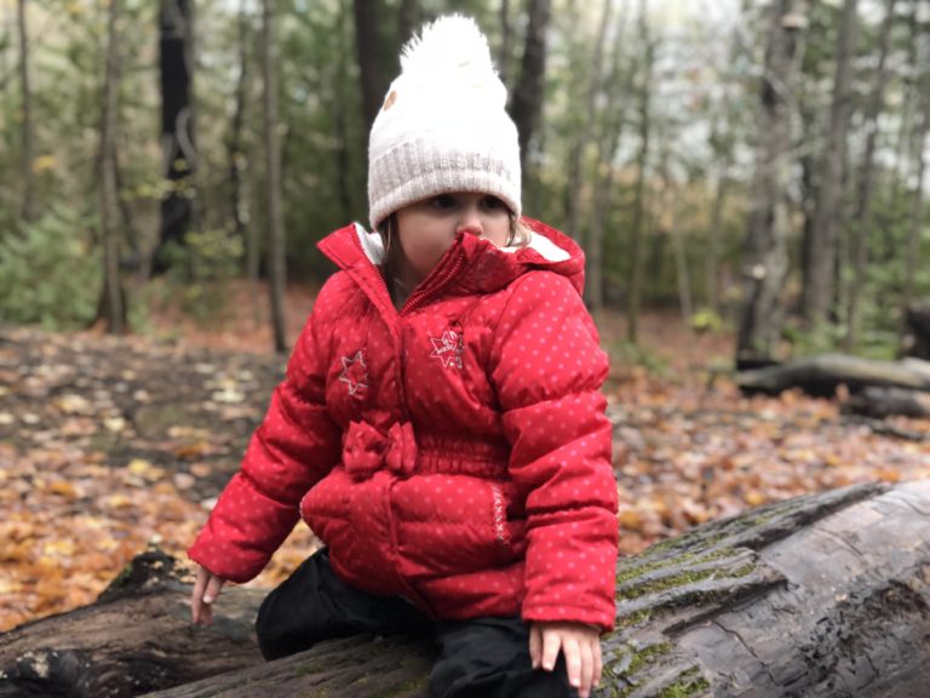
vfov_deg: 28.0
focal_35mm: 52
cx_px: 465
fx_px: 1397
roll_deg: -1.2
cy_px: 349
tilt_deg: -11.8
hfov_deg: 36.8
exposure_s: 1/60
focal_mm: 6
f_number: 2.4
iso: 100
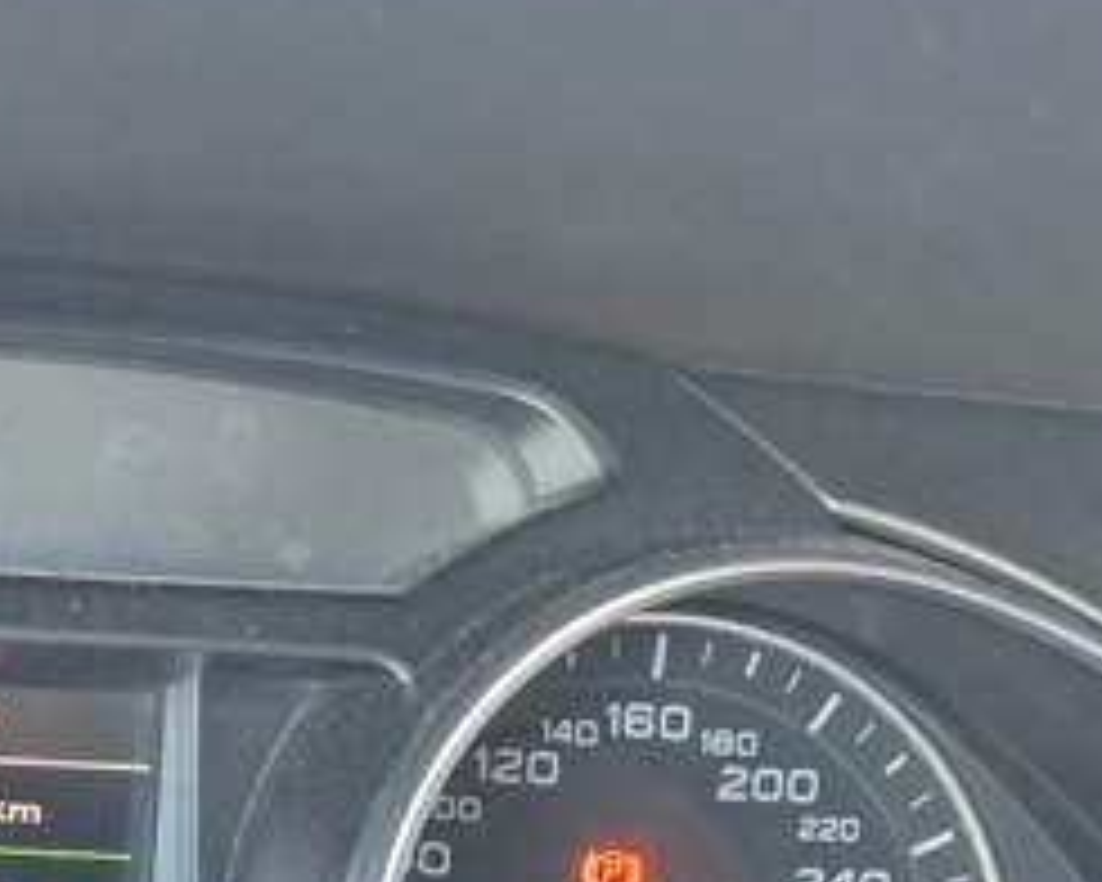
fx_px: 1794
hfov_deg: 30.9
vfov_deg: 25.7
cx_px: -67
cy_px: 950
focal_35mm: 55
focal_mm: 5.54
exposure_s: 1/33
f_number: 1.8
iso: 200
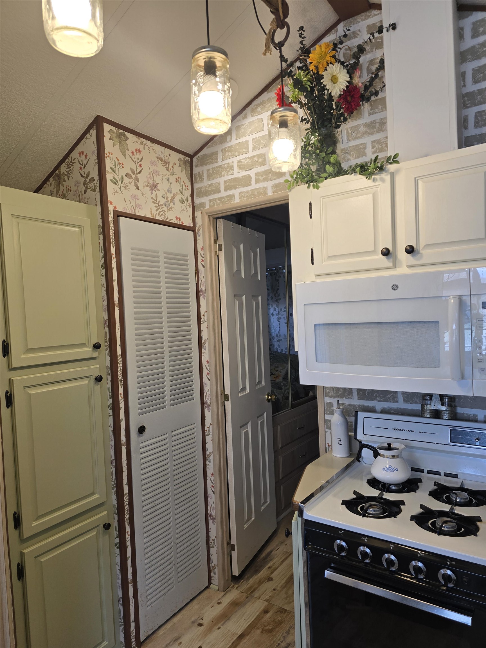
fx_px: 431
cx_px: 243
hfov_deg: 58.9
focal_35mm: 23
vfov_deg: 73.9
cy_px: 324
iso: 50
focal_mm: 6.3
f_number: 1.7
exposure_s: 1/120
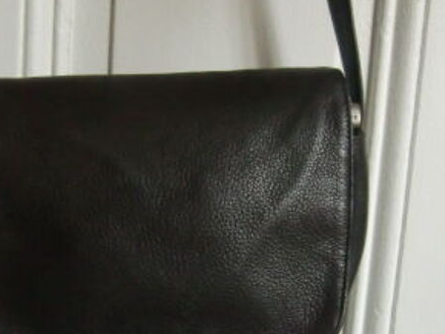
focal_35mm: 53
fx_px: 682
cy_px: 250
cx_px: 164
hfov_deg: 35.9
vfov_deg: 27.2
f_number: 3.2
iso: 500
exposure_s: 1/60
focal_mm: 4.3
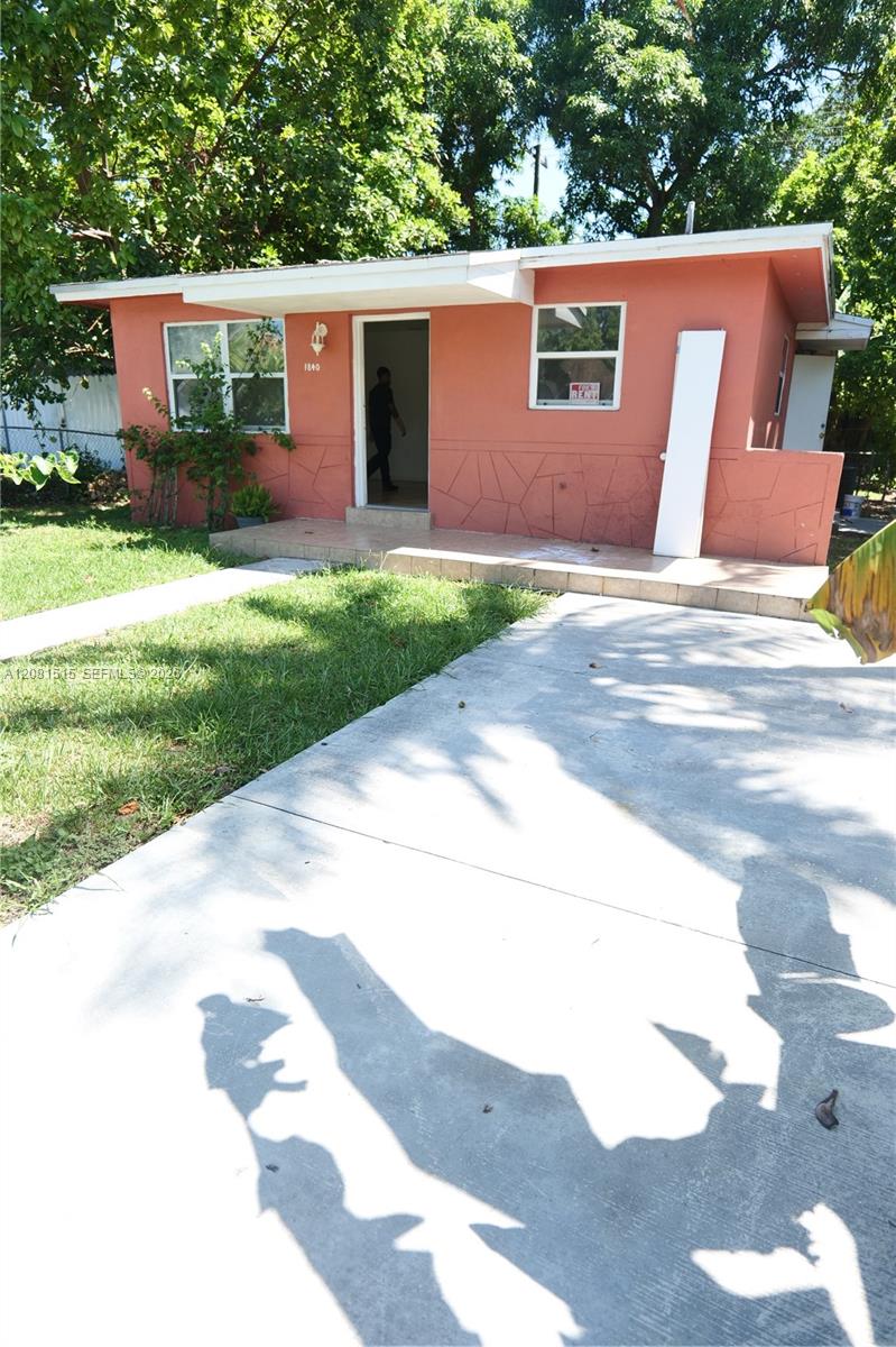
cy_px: 674
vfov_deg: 84.0
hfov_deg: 61.9
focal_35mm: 20
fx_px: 747
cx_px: 448
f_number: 3.5
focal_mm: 20
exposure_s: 1/200
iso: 100
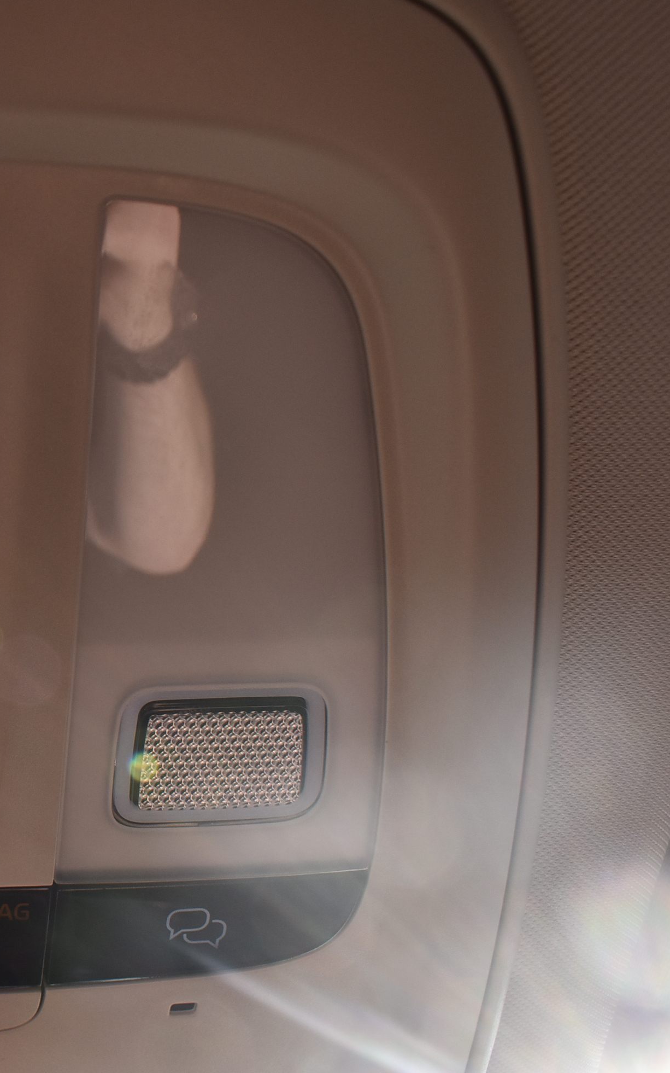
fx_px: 1227
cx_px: -135
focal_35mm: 42
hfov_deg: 27.0
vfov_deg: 47.2
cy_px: 544
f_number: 8
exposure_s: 1/250
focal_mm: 18
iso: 360
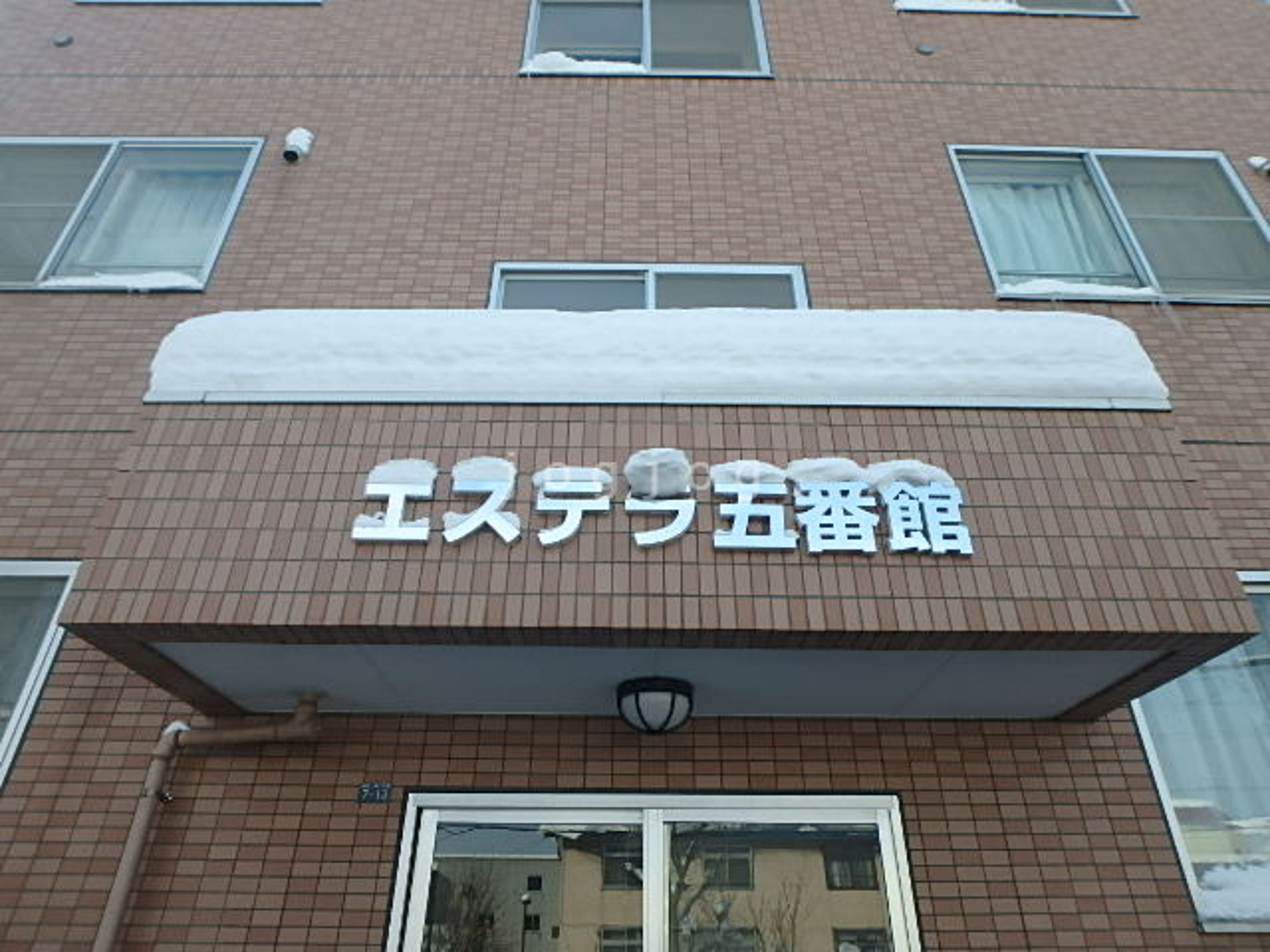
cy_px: 476
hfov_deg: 79.0
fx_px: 770
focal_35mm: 21
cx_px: 635
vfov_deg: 63.4
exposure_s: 1/640
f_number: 3.5
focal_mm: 3.7
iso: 125
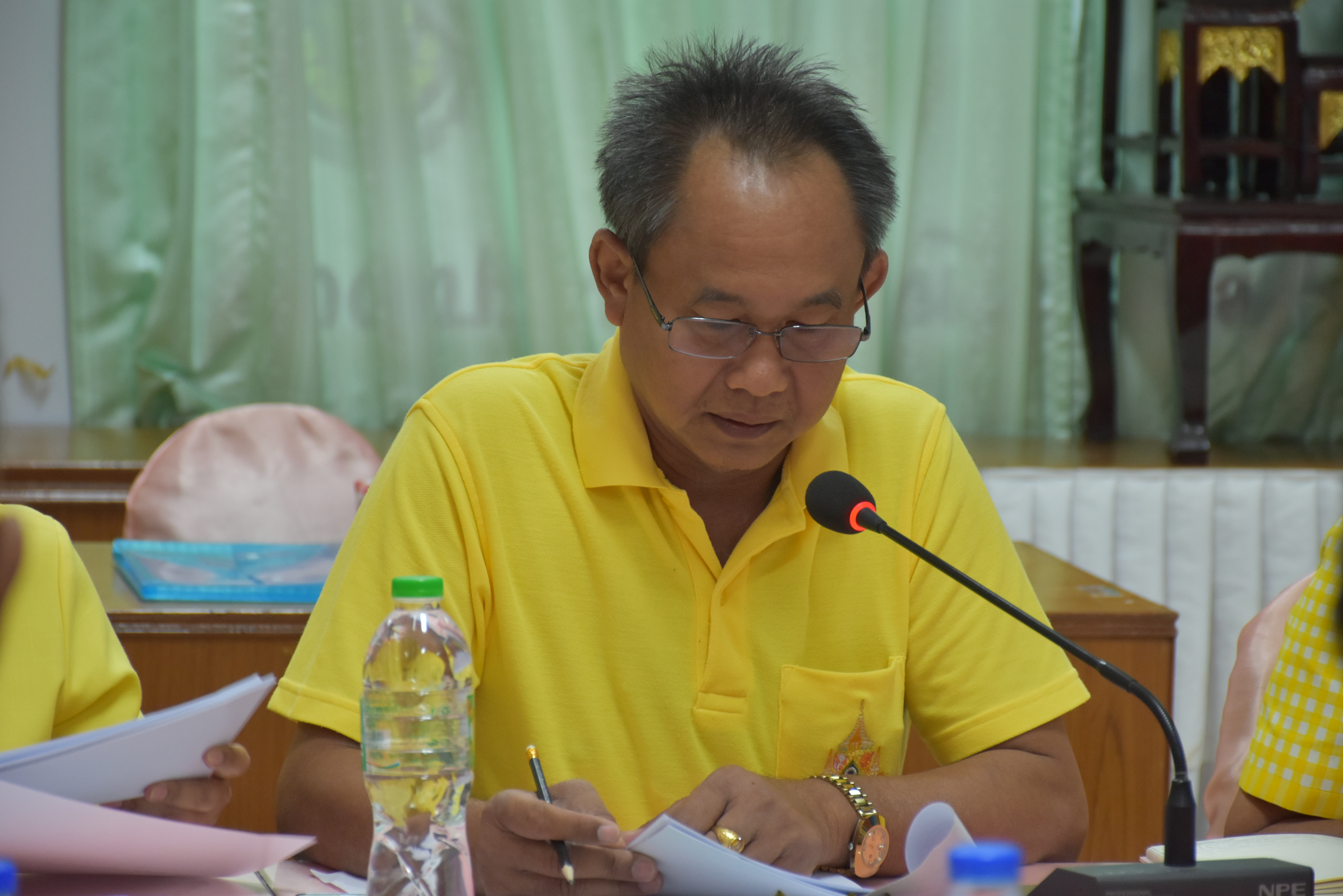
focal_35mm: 150
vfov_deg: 9.1
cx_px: 672
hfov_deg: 13.7
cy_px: 448
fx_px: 5595
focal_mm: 100
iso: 900
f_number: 5.6
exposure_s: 1/60
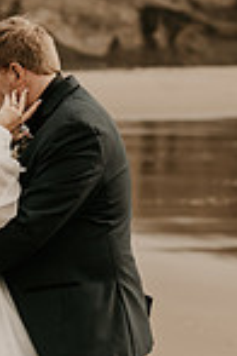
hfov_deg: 8.9
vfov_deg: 13.4
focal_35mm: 153
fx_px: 1511
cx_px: 24
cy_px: 240
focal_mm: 50
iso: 640
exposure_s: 1/8000
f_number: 2.5
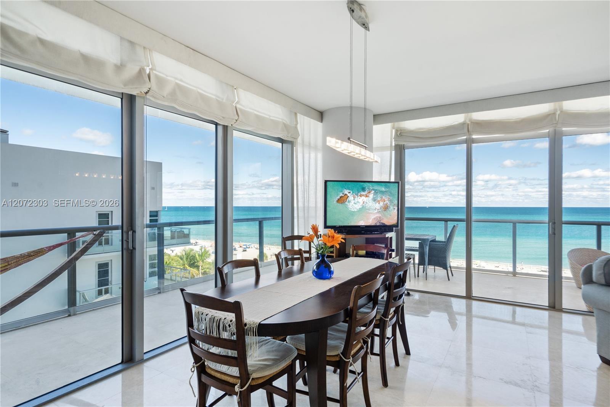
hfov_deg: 90.0
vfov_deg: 67.4
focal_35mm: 18
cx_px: 305
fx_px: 305
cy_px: 204
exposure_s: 1/40
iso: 400
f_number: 8
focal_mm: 18
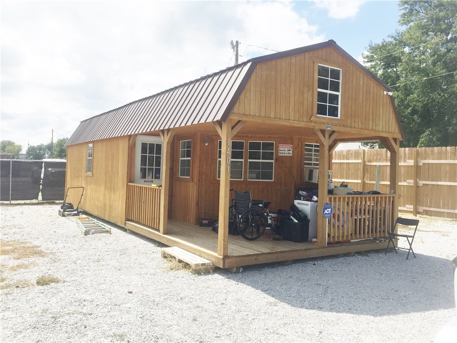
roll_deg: -1.3
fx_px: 383
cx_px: 228
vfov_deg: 48.2
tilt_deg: +0.5
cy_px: 172
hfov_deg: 61.7
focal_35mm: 29
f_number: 2.2
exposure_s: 1/2825
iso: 32
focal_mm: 4.15
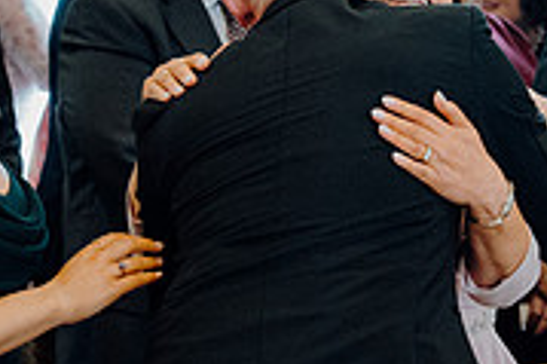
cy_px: 191
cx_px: 541
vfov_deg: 6.0
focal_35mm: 227
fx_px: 3446
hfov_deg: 9.0
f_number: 3.5
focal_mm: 70
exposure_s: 1/160
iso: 2500
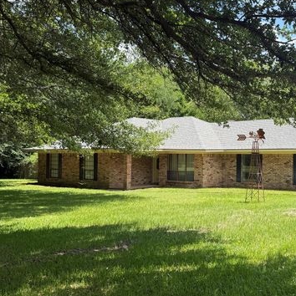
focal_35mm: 40
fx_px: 387
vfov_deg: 41.9
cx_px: 208
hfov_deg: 41.1
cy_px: 153
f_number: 1.78
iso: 100
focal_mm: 6.76
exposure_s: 1/2110
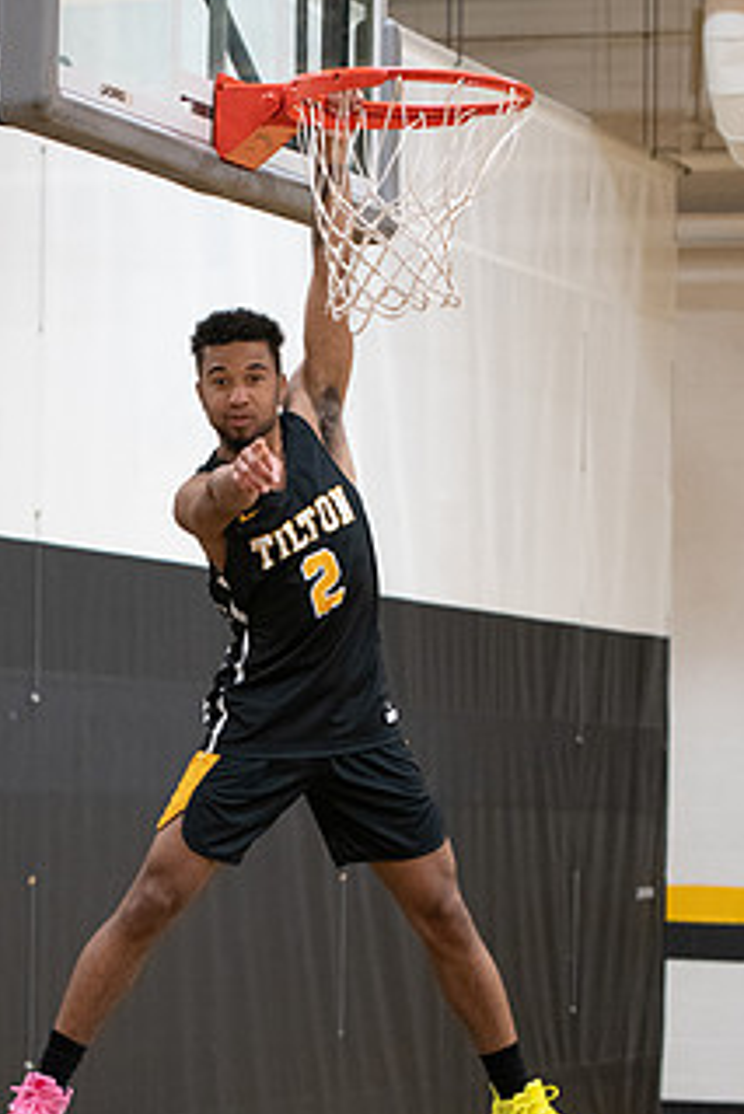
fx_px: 4583
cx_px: 321
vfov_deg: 13.8
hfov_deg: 9.3
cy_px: 754
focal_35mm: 148
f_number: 2.8
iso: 2000
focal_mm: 70
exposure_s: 1/200
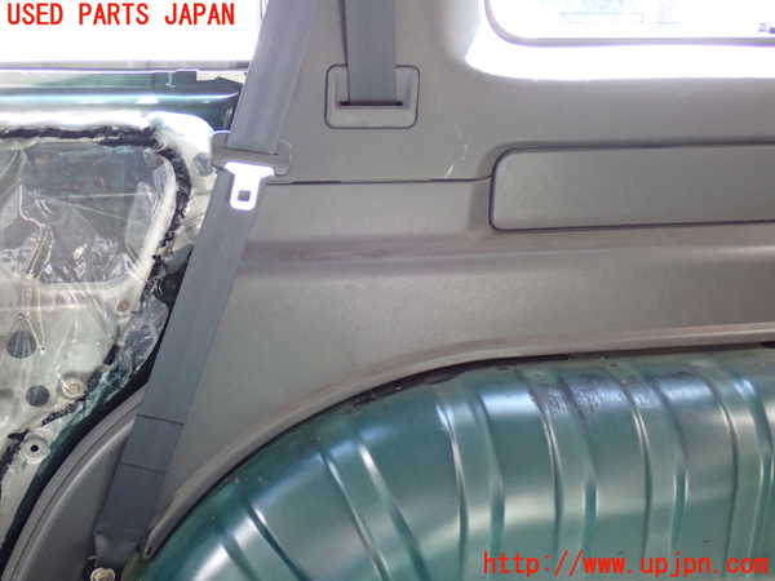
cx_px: 388
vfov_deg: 25.2
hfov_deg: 33.2
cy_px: 290
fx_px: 1299
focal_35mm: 58
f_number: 3.5
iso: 800
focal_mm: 10.35
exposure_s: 1/25
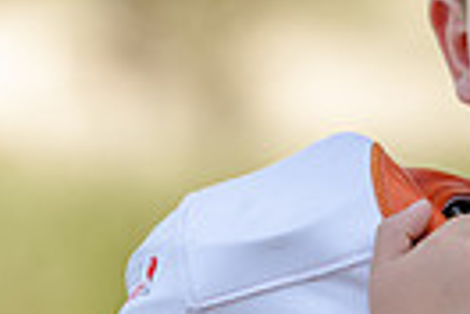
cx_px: 614
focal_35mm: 599
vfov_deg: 2.3
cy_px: 349
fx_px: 7820
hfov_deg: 3.4
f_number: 3.2
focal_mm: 130
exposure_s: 1/320
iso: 125
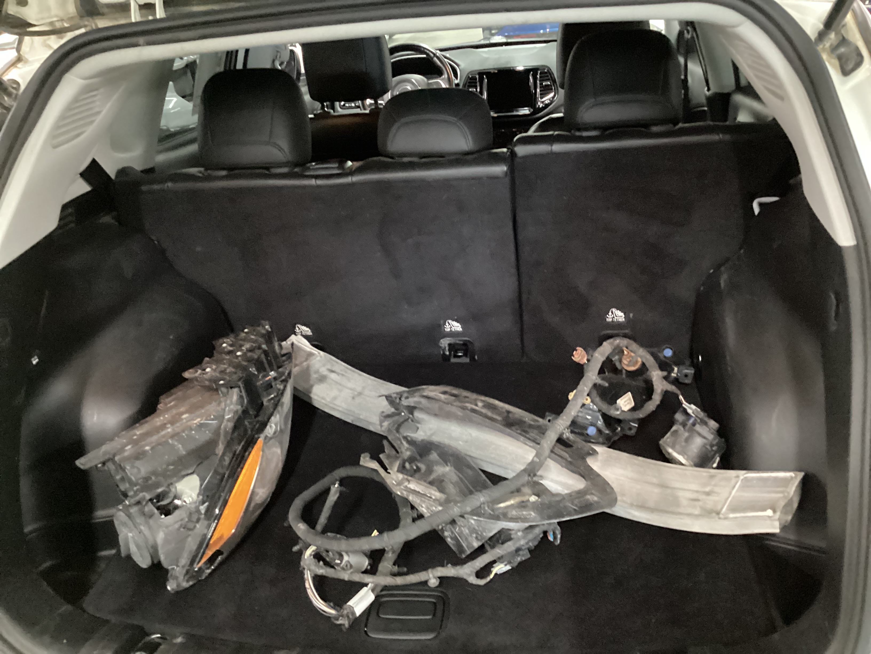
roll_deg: +4.7
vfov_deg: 45.4
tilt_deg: -27.0
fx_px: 780
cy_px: 327
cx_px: 436
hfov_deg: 58.4
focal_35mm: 31
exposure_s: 1/17
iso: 640
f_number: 2.4
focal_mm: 3.3
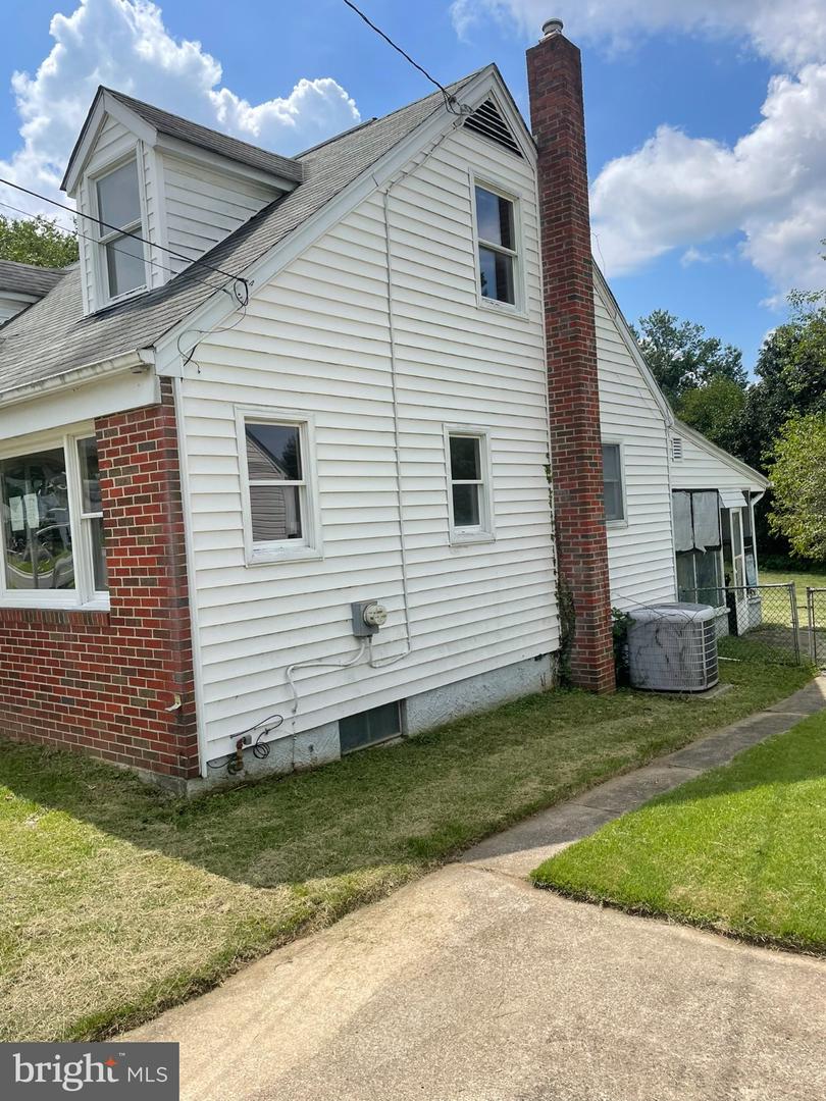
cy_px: 550
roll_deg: +0.7
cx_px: 413
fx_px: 827
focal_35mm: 26
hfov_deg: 53.1
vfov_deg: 67.3
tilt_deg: +2.6
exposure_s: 1/4000
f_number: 1.6
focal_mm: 4.2
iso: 32
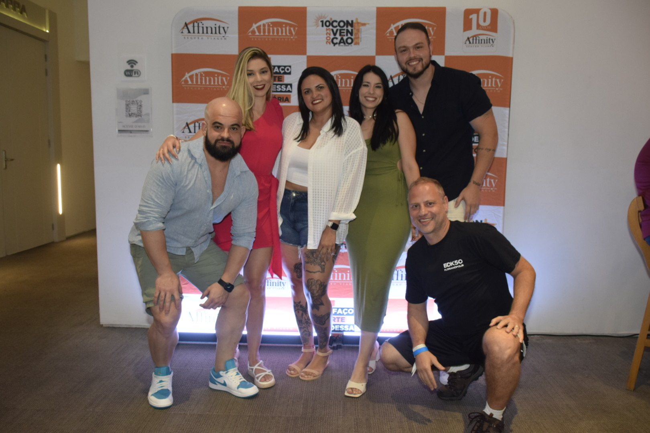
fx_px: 542
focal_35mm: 30
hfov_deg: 61.9
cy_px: 216
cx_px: 325
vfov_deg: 43.6
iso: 1250
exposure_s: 1/60
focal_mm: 20
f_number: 3.5
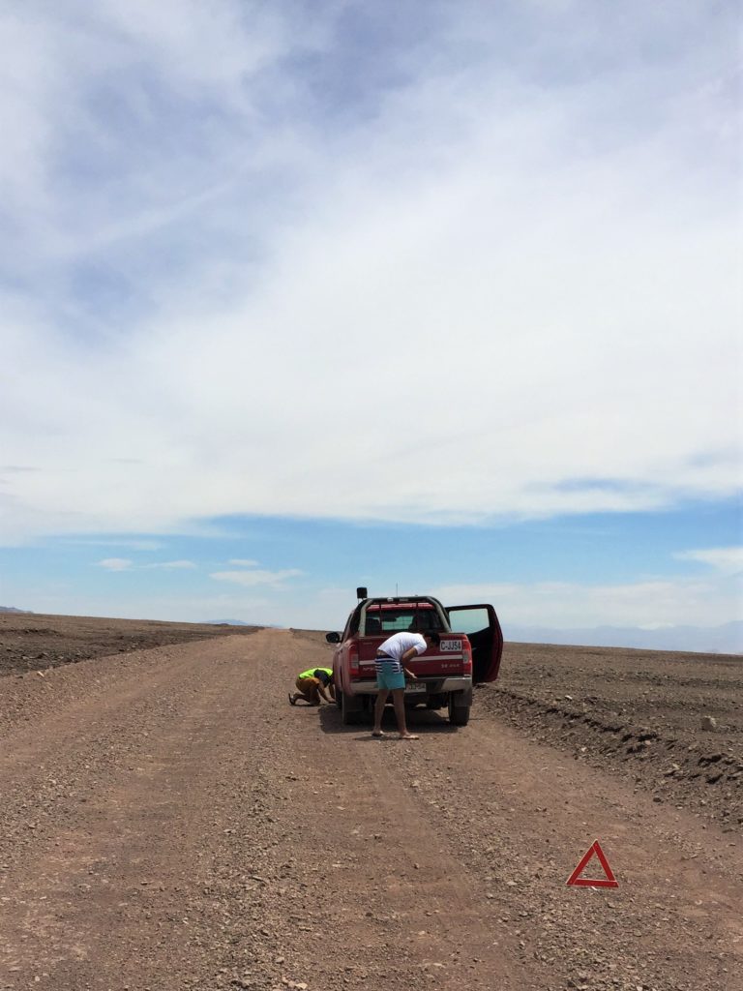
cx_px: 372
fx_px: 830
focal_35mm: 29
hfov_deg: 48.2
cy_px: 496
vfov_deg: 61.7
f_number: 2.2
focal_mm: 4.15
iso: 32
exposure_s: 1/4950
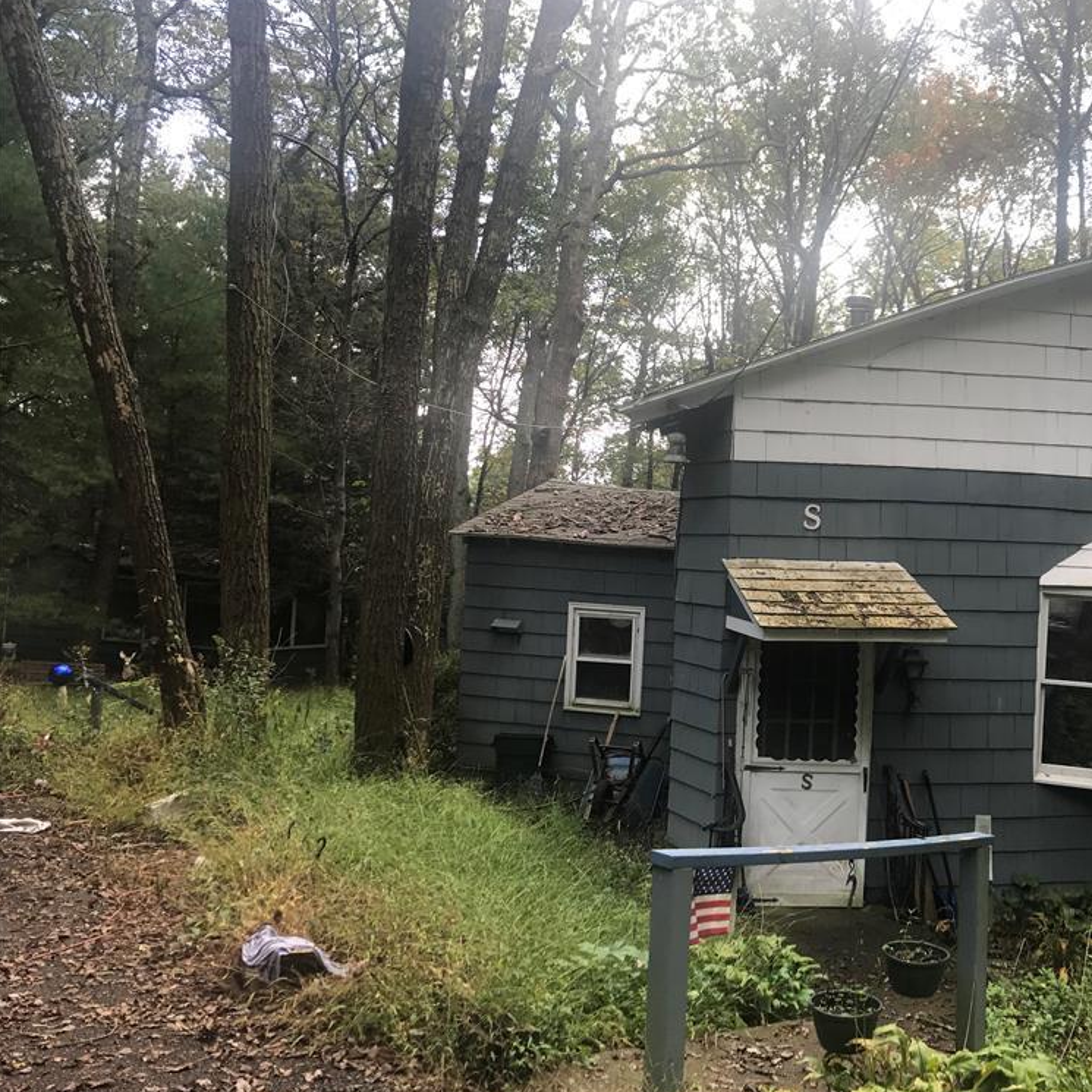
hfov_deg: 47.5
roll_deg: -2.0
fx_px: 1213
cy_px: 545
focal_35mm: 34
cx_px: 746
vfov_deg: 48.5
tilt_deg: -1.0
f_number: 1.8
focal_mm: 3.99
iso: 20
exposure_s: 1/245
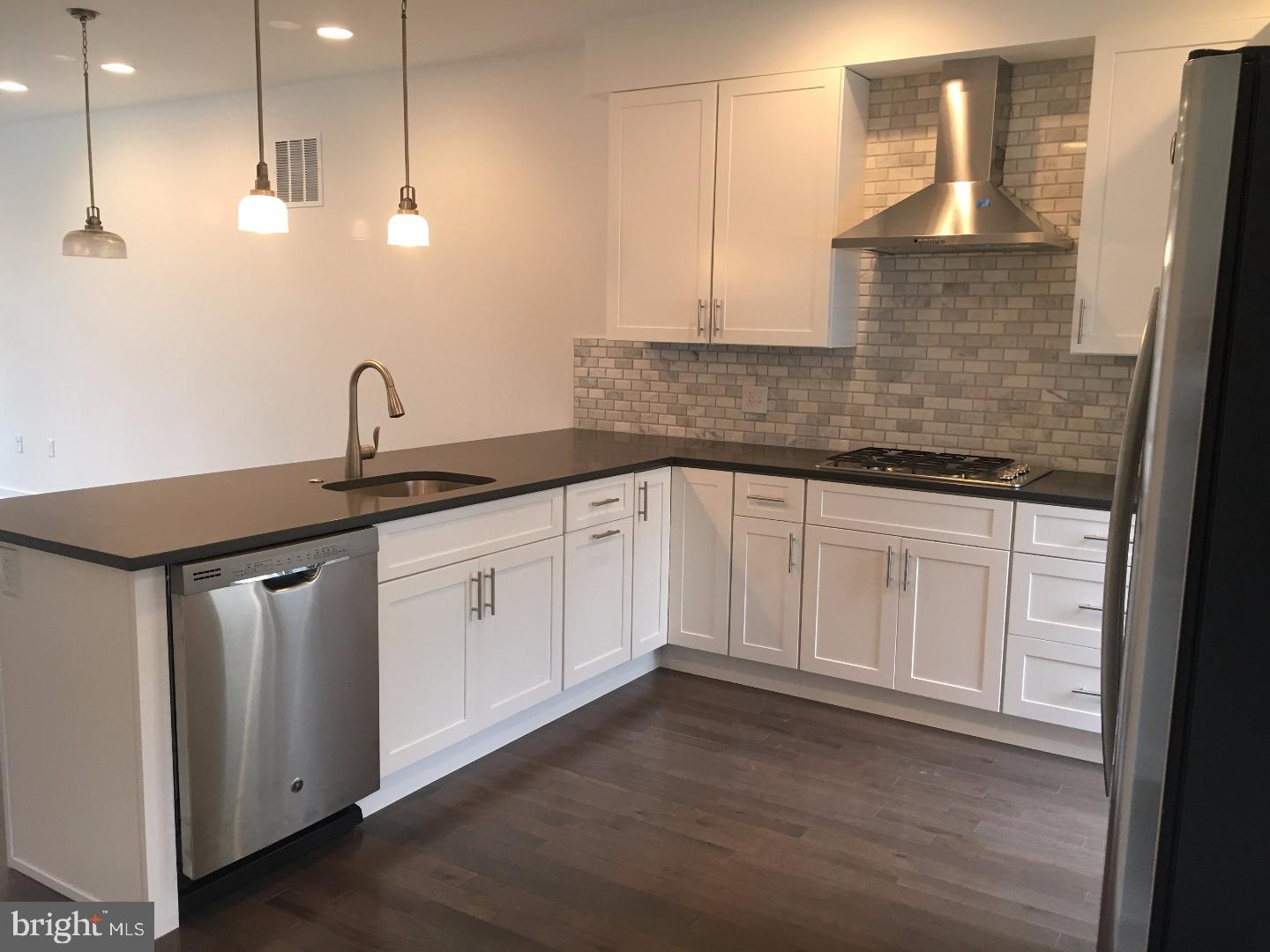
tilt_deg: -6.9
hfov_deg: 61.7
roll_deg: -1.1
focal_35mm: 29
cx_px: 635
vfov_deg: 48.2
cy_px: 476
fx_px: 1064
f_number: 2.2
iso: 80
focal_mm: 4.15
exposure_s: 1/30
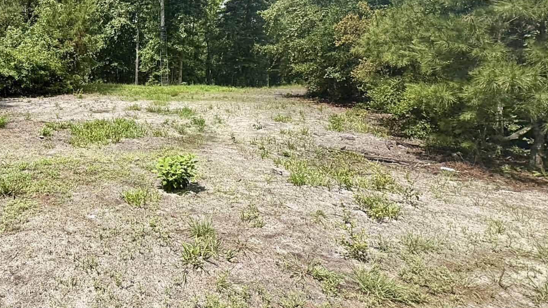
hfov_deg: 63.4
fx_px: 392
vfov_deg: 41.6
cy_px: 77
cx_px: 104
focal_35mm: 27
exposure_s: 1/1125
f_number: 2.2
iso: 50
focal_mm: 2.22
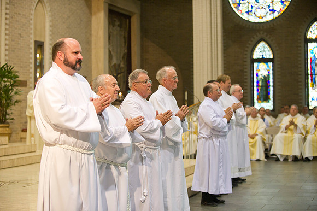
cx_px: 158
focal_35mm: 70
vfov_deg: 19.4
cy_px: 106
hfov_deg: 28.9
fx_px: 616
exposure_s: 1/160
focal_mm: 70
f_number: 2.8
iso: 2000
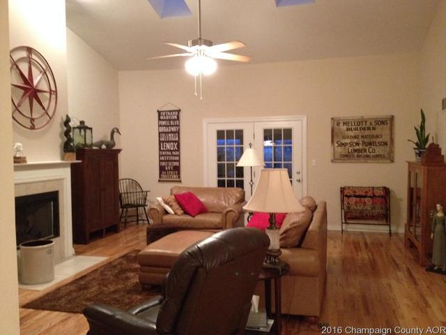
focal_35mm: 35
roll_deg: +1.0
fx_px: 451
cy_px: 168
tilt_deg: -3.1
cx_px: 223
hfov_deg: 52.6
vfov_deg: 40.7
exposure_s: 1/15
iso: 500
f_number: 2.4
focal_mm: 4.28
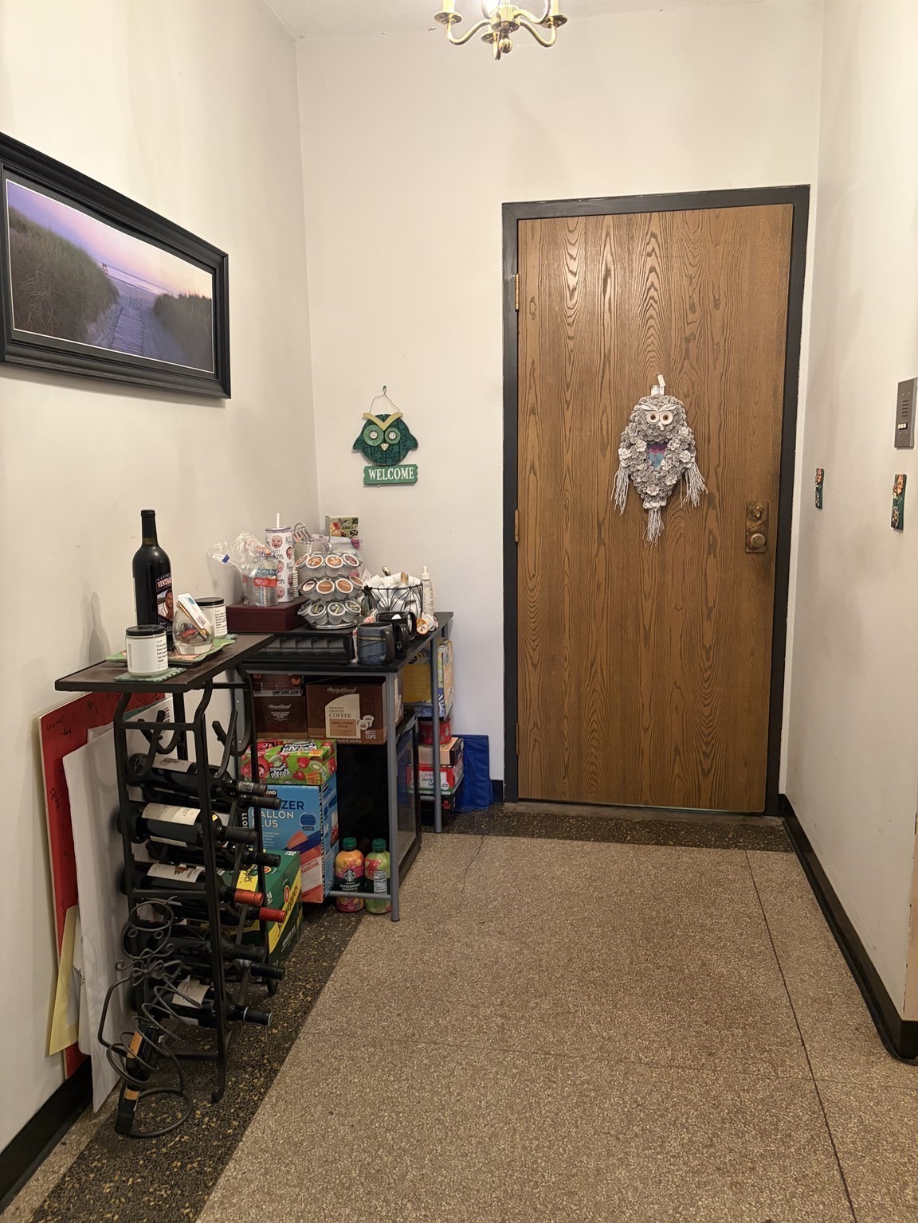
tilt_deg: -9.2
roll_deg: +0.7
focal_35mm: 26
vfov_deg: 67.3
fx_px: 919
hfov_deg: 53.1
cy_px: 612
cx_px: 459
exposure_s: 1/60
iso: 250
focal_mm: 5.96
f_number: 1.6
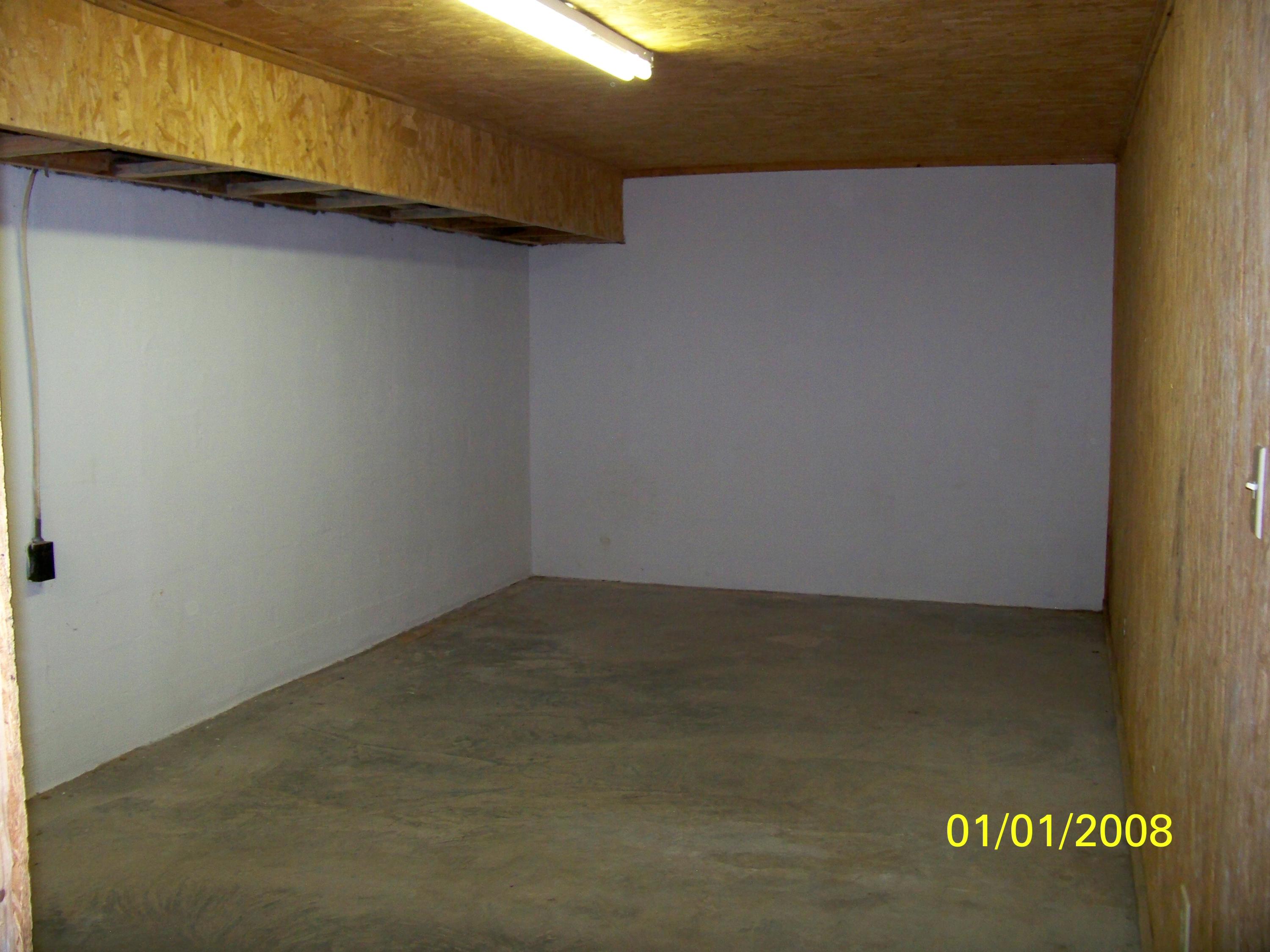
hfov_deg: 55.4
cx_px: 635
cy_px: 476
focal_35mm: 33
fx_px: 1211
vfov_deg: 42.9
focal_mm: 5.85
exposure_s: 1/30
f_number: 2.8
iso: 200
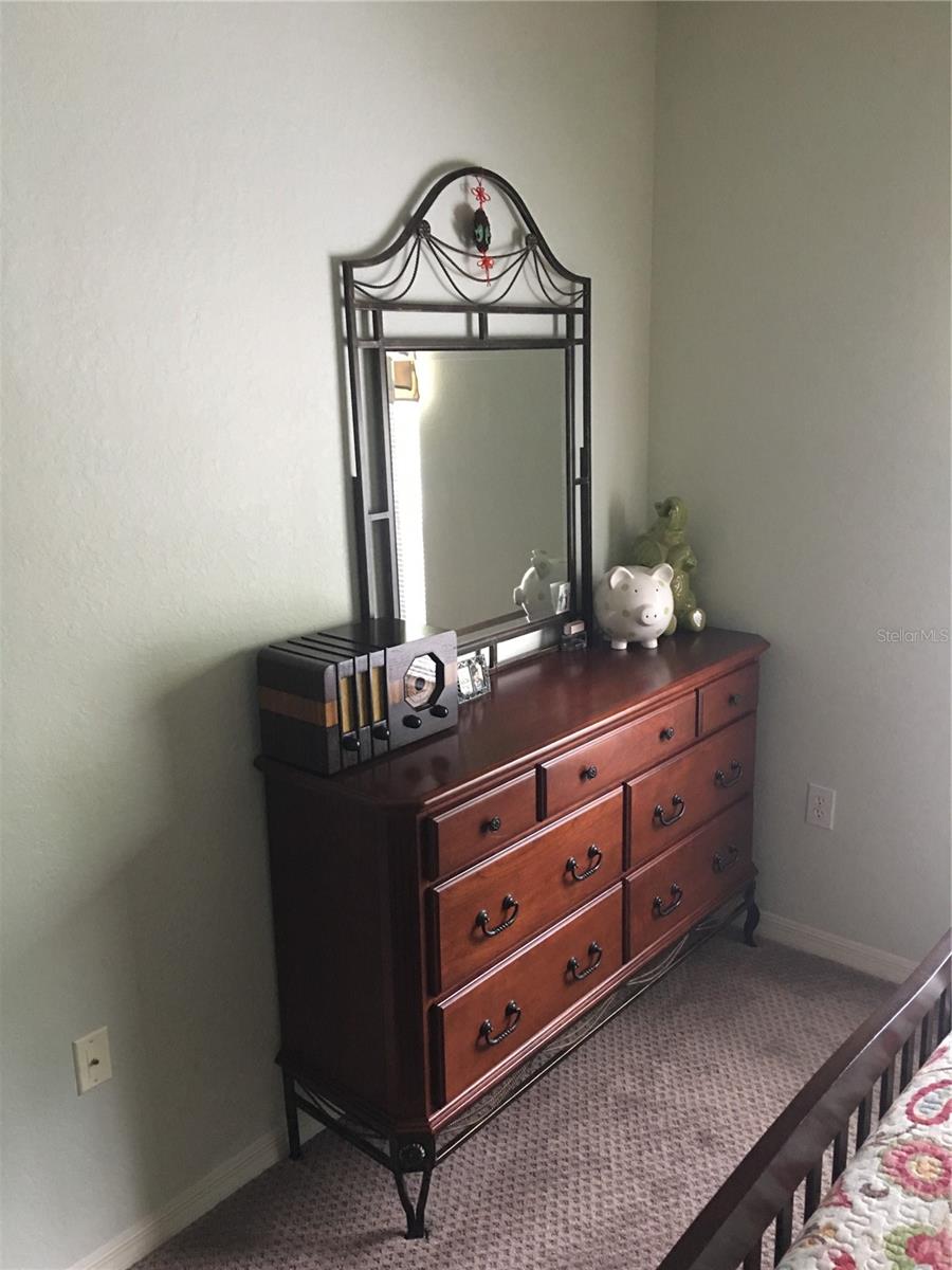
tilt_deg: -13.5
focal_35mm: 29
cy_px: 635
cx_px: 476
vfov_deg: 61.7
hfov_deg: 48.2
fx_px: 1063
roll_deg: +1.2
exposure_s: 1/10
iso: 100
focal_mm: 4.15
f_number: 2.2
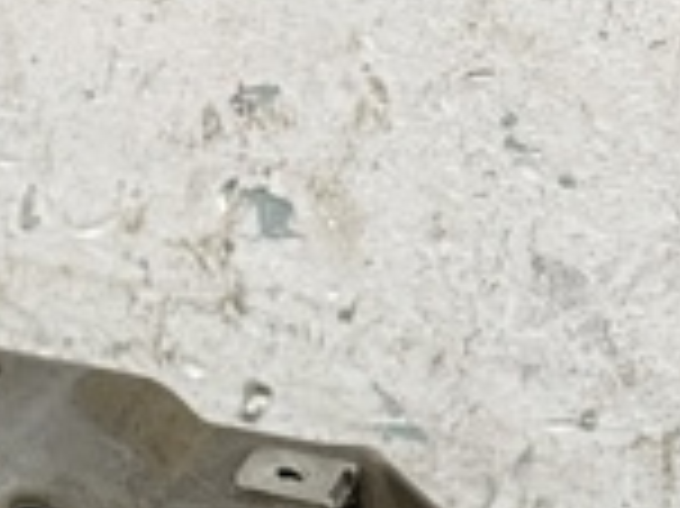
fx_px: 2081
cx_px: -284
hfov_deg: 17.1
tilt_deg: -41.2
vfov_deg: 12.6
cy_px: 940
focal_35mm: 106
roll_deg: +5.8
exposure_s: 1/50
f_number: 1.6
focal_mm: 5.1
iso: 64
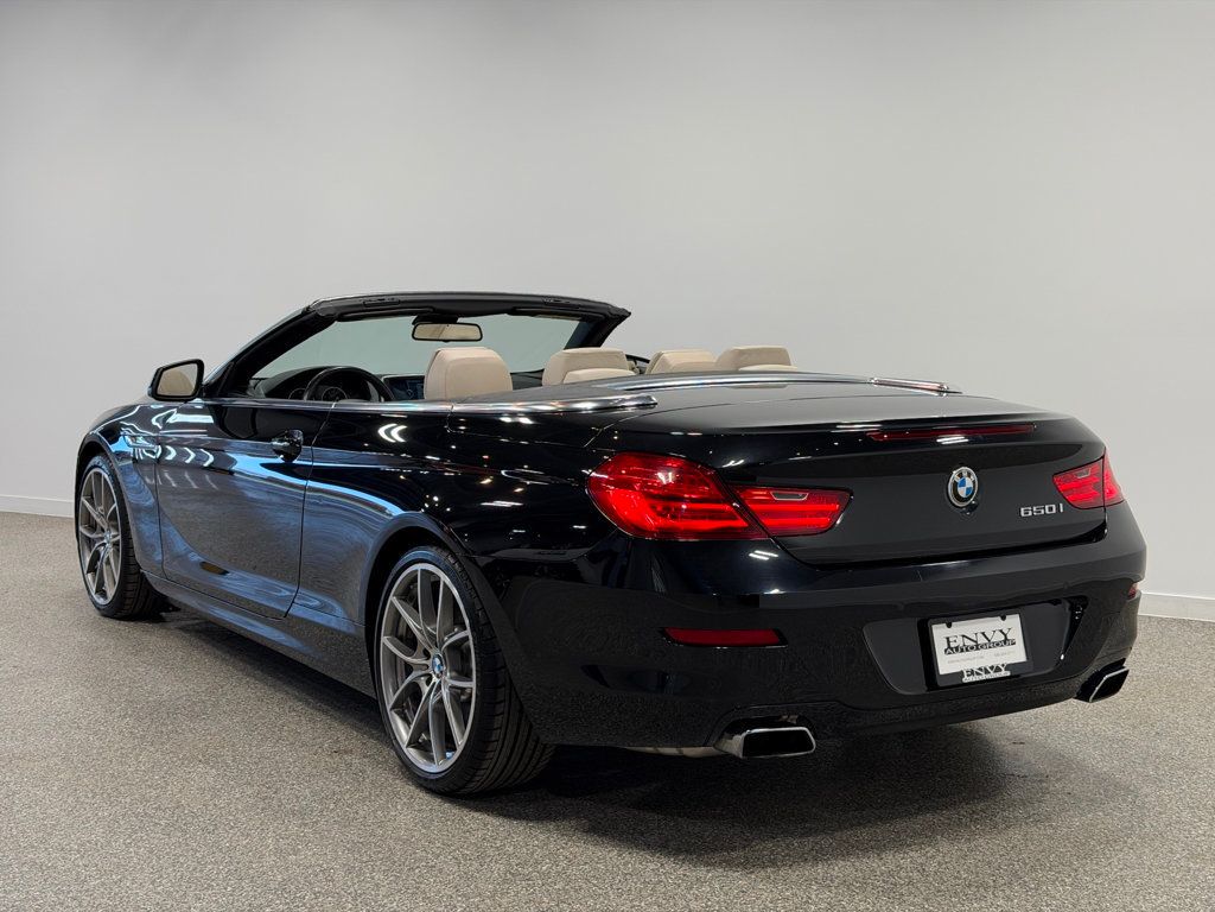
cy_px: 456
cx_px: 608
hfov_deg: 39.7
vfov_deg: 30.3
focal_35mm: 48
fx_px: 1685
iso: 64
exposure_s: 1/252
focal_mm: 6.76
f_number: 1.78
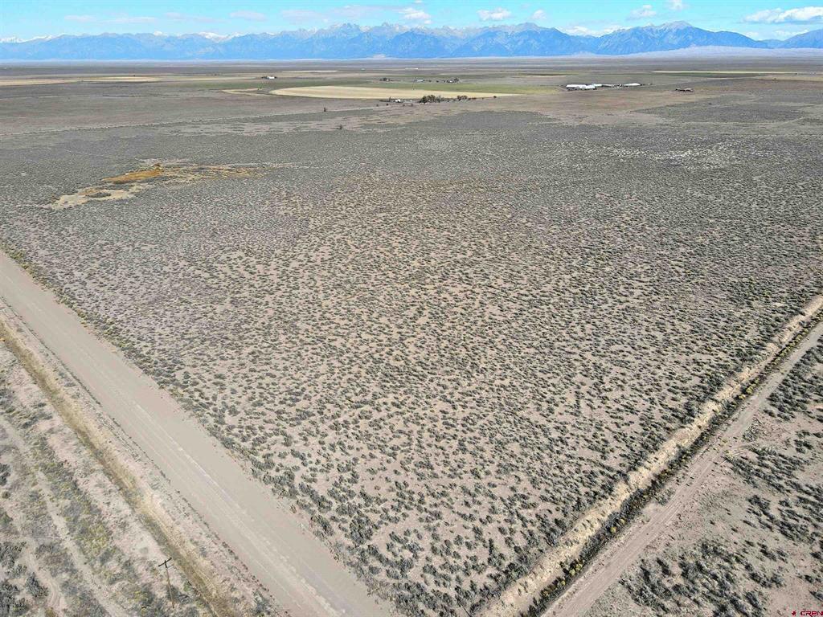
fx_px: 571
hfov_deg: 71.6
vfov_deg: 56.8
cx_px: 412
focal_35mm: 24
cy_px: 308
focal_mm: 4.5
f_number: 2.8
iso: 100
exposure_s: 1/725
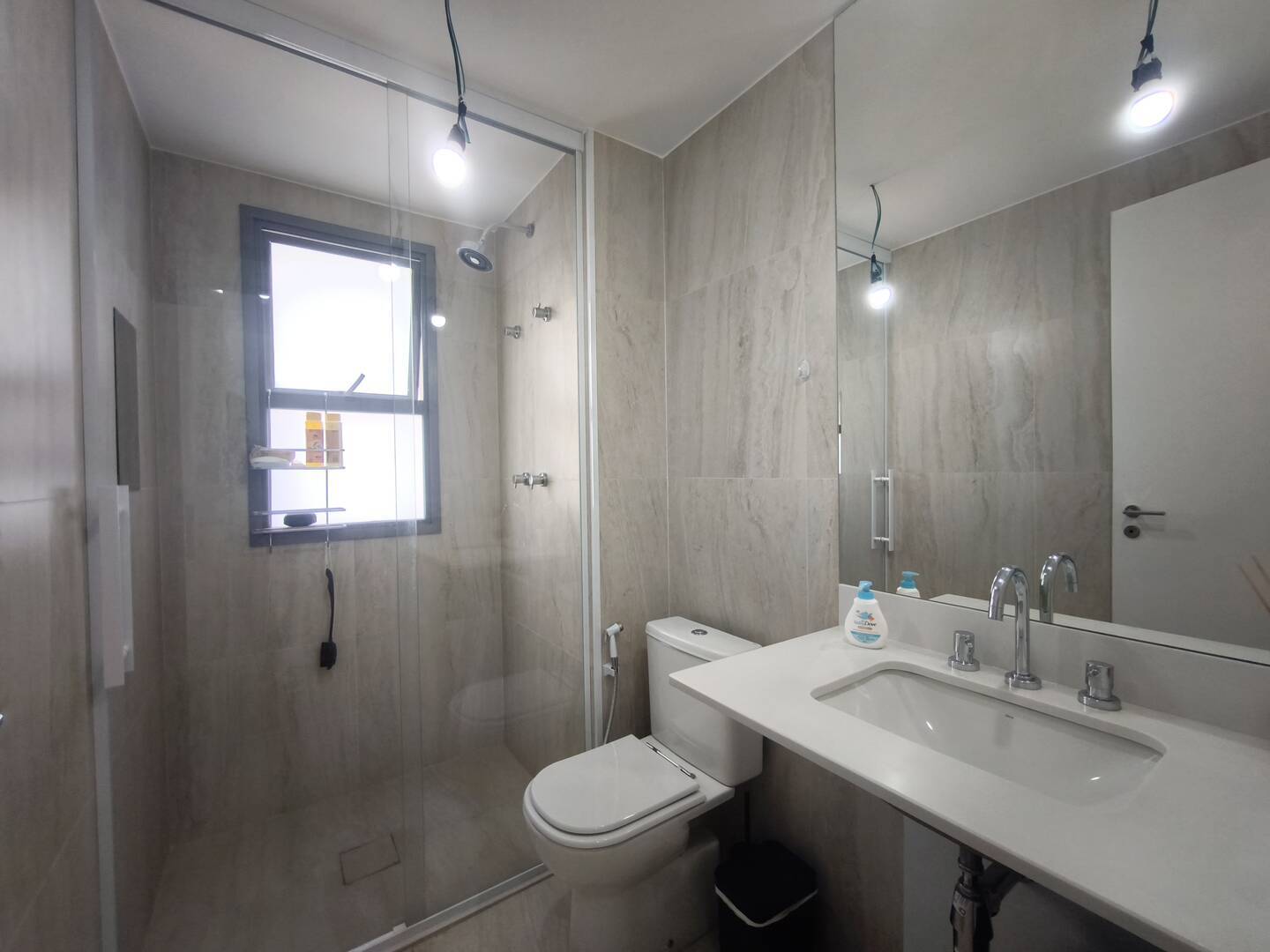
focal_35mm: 15
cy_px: 476
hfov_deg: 98.2
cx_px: 635
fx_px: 550
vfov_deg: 81.7
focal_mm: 1.91
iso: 80
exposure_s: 1/120
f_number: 2.2
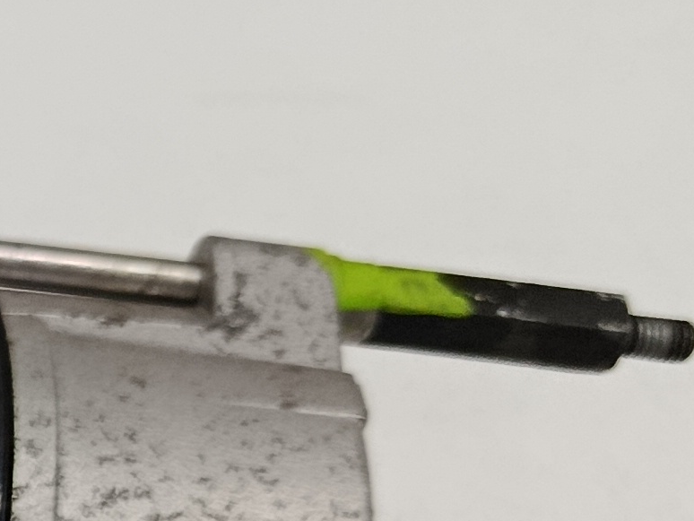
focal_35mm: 124
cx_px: -709
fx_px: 2487
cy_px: 775
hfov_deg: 13.5
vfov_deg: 11.5
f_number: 1.7
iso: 902
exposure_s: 1/100
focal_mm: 5.24
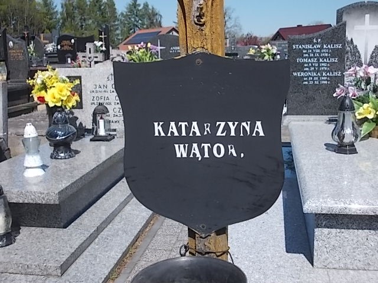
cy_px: 142
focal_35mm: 43
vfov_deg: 33.6
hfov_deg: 43.9
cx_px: 189
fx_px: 470
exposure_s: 1/250
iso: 80
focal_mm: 6.1
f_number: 6.5
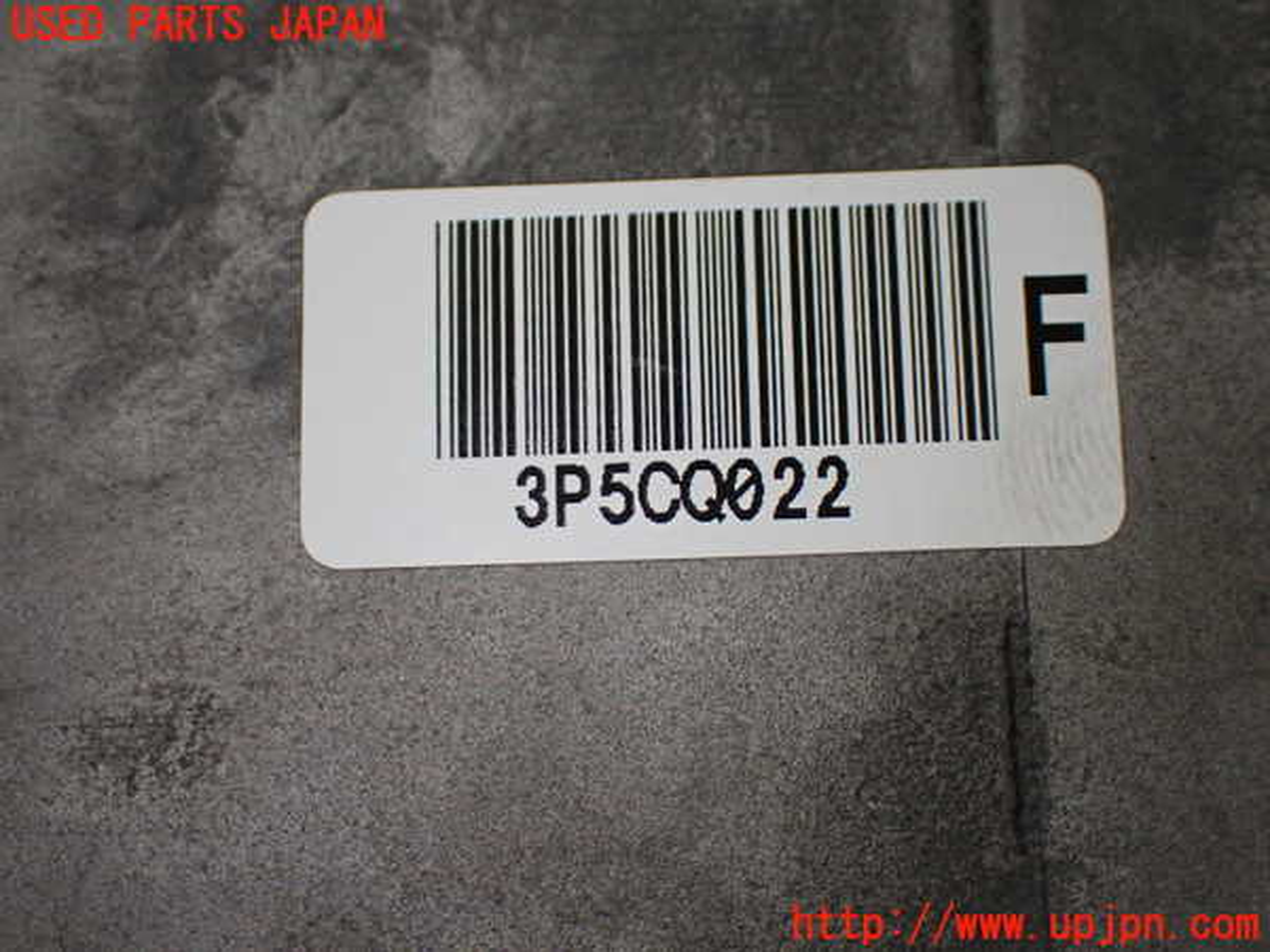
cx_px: 635
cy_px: 476
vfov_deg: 23.7
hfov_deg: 31.2
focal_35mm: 62
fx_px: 2275
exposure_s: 1/250
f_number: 3.6
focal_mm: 11.09
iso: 400
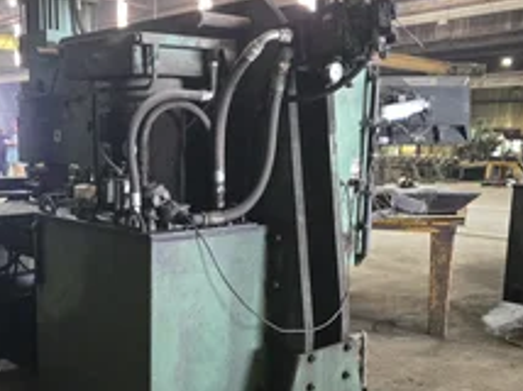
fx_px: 649
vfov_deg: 33.3
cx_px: 176
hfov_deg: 43.3
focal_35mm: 43
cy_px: 259
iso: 800
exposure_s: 1/60
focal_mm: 5.4
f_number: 1.8
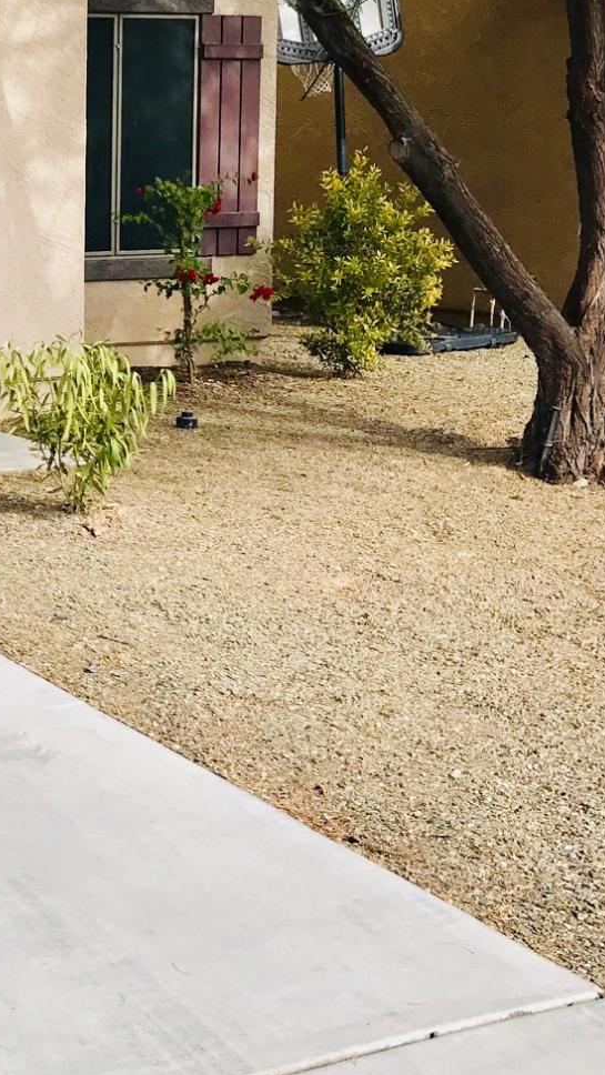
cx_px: -190
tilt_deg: -5.8
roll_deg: +0.9
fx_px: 1795
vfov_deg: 33.1
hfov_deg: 17.8
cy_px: 394
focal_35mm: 63
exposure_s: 1/1053
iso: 20
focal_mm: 3.99
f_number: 1.8
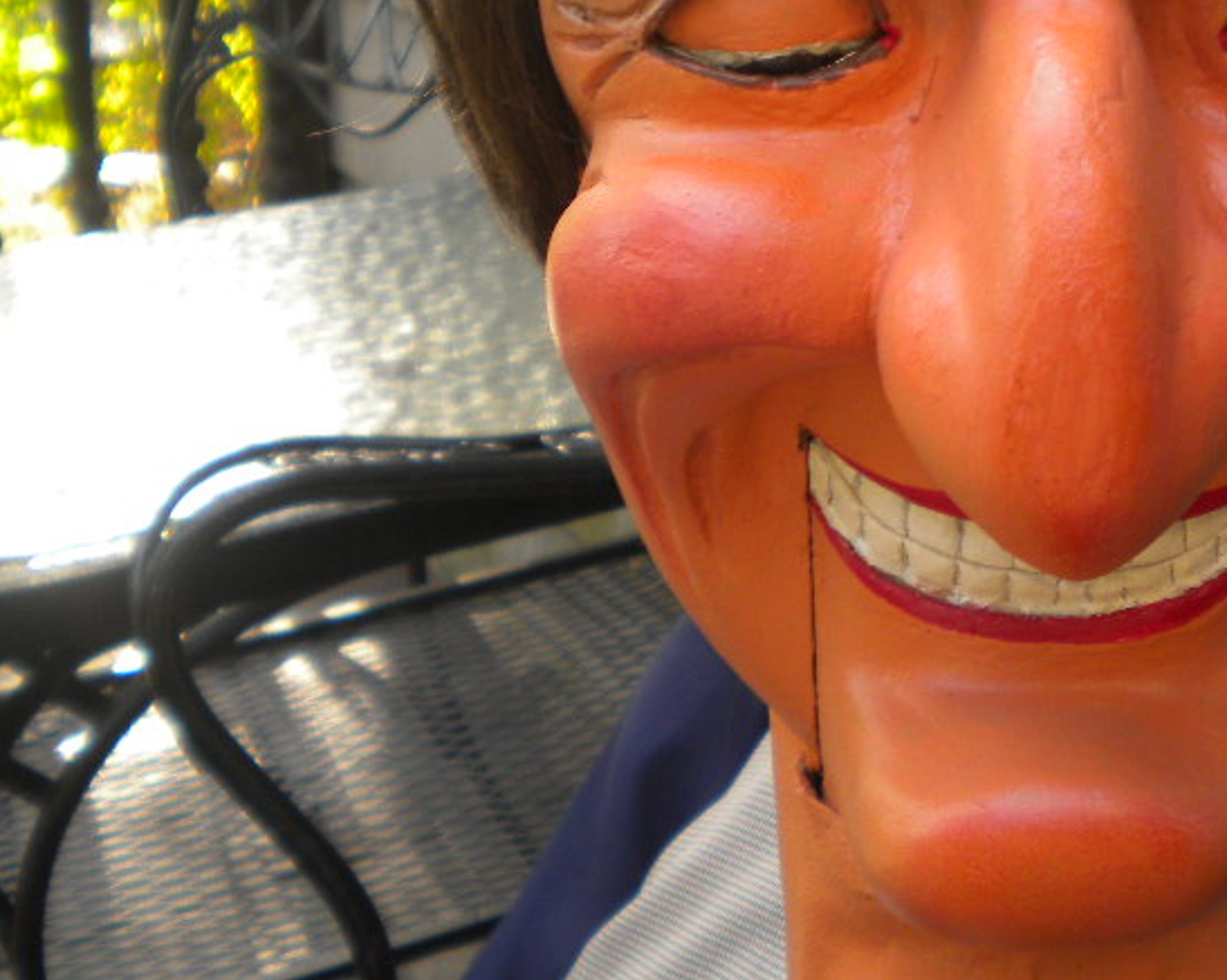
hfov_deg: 28.9
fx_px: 2323
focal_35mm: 64
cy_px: 247
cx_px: 985
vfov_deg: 23.6
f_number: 3.1
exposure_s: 1/63.4
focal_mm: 6.3
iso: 80
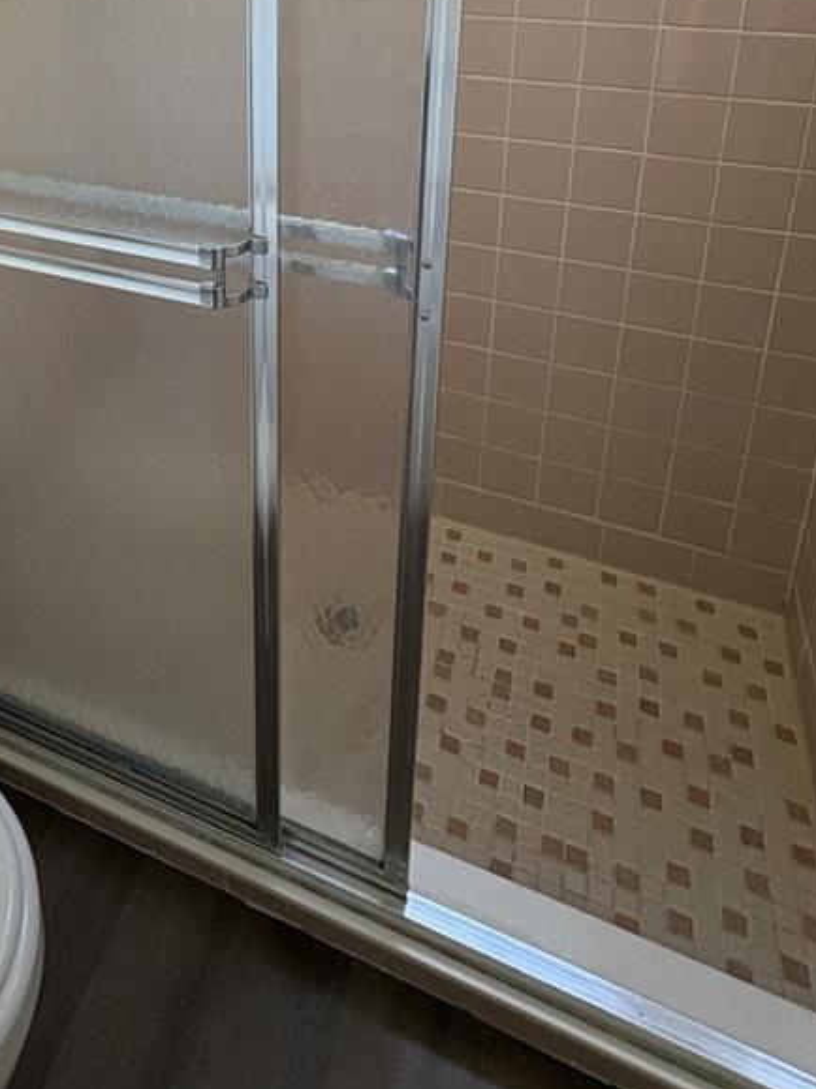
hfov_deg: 45.9
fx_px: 912
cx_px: 169
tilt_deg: -17.3
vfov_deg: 53.8
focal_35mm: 29
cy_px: 107
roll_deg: +2.0
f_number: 2.2
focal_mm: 2.22
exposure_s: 1/71
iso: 200
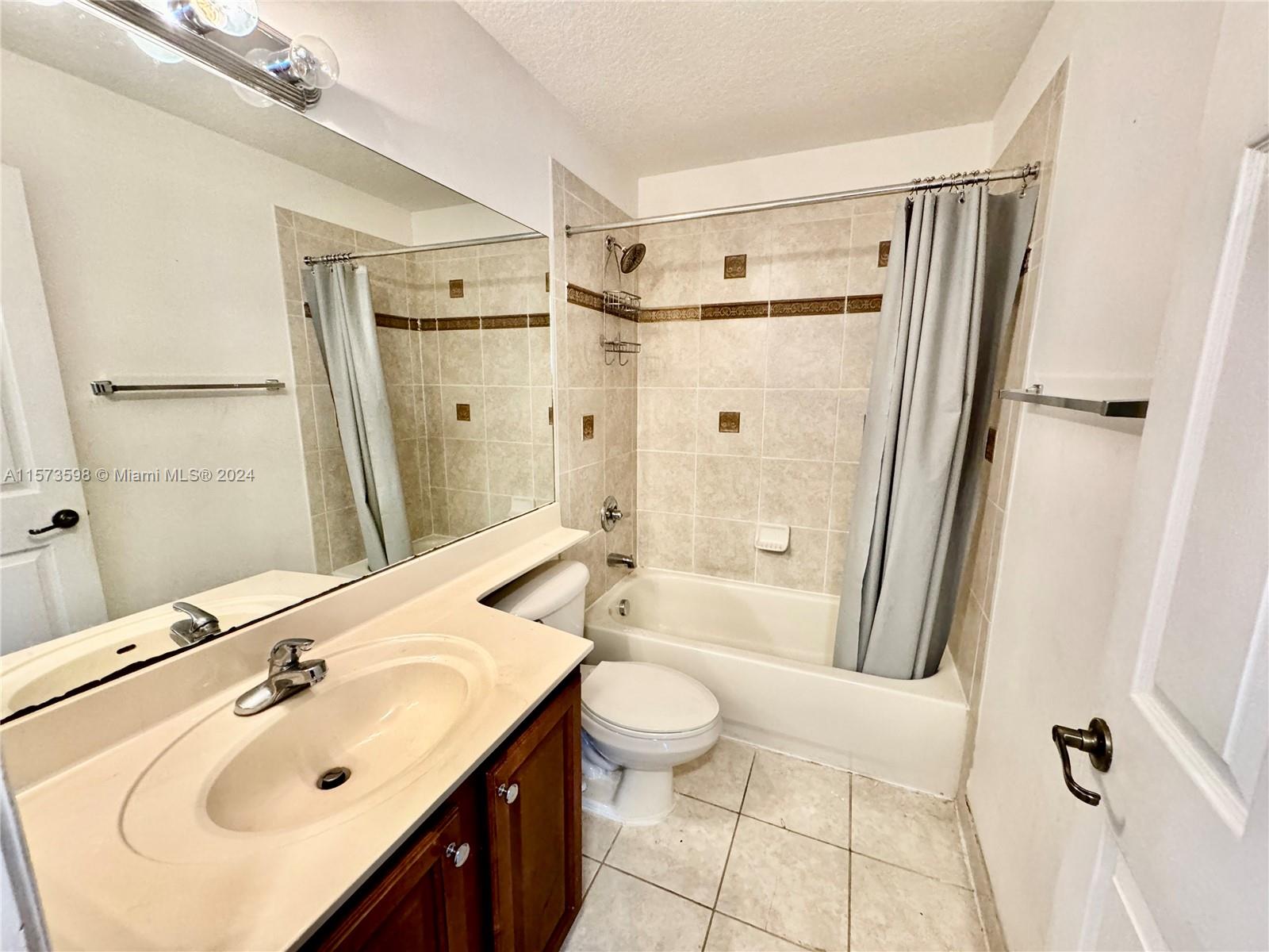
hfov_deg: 102.1
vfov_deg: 85.7
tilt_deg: -10.3
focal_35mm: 14
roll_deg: -0.2
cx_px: 634
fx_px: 513
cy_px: 476
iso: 500
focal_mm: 2.22
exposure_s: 1/60
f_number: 2.2
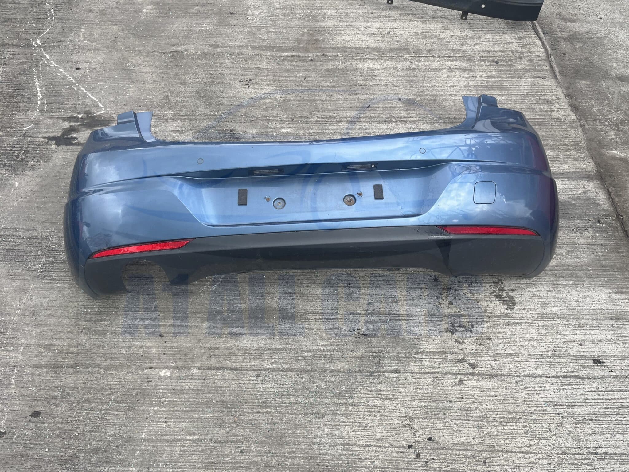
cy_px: 236
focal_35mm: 26
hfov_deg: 67.3
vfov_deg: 53.1
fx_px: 472
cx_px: 314
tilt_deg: -55.1
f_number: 1.6
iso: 50
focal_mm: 5.1
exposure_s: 1/1075
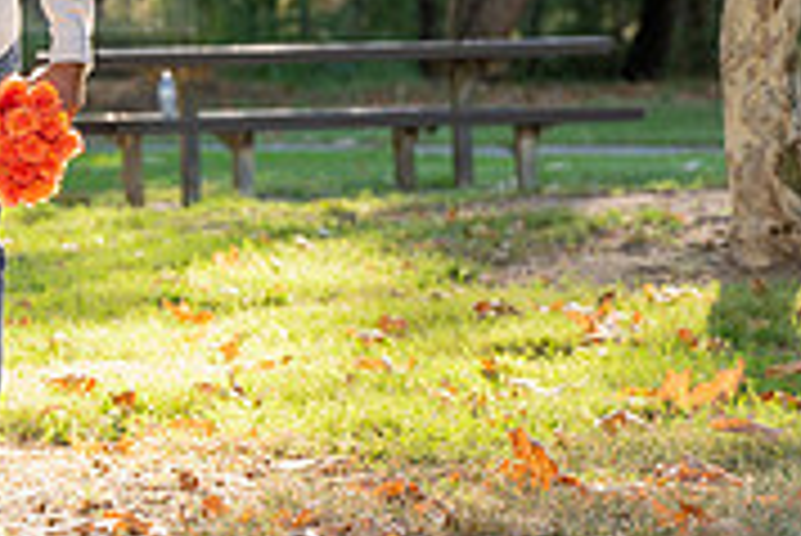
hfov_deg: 7.3
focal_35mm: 280
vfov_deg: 4.9
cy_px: -74
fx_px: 6235
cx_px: -184
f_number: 4
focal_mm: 86
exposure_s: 1/200
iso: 200
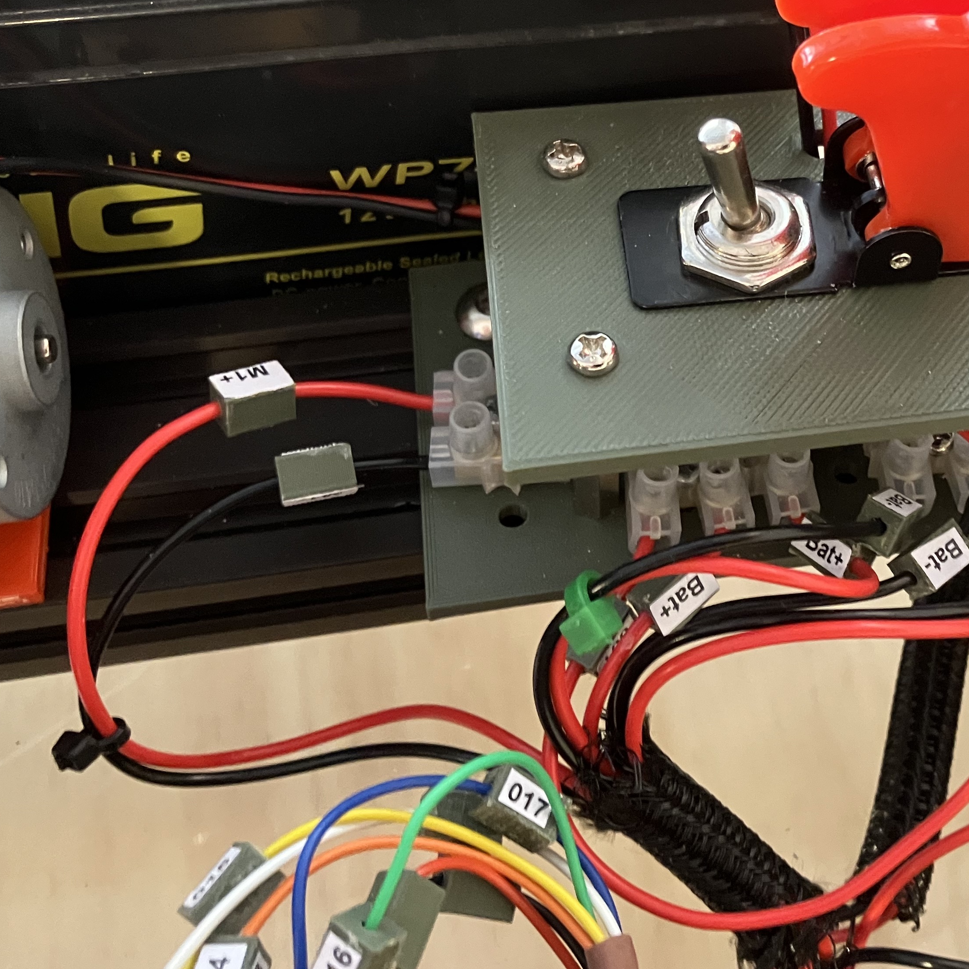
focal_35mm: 45
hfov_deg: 36.2
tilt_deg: -59.8
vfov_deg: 37.3
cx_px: 784
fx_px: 1425
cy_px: 358
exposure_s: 1/33
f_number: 1.8
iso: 320
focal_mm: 3.99
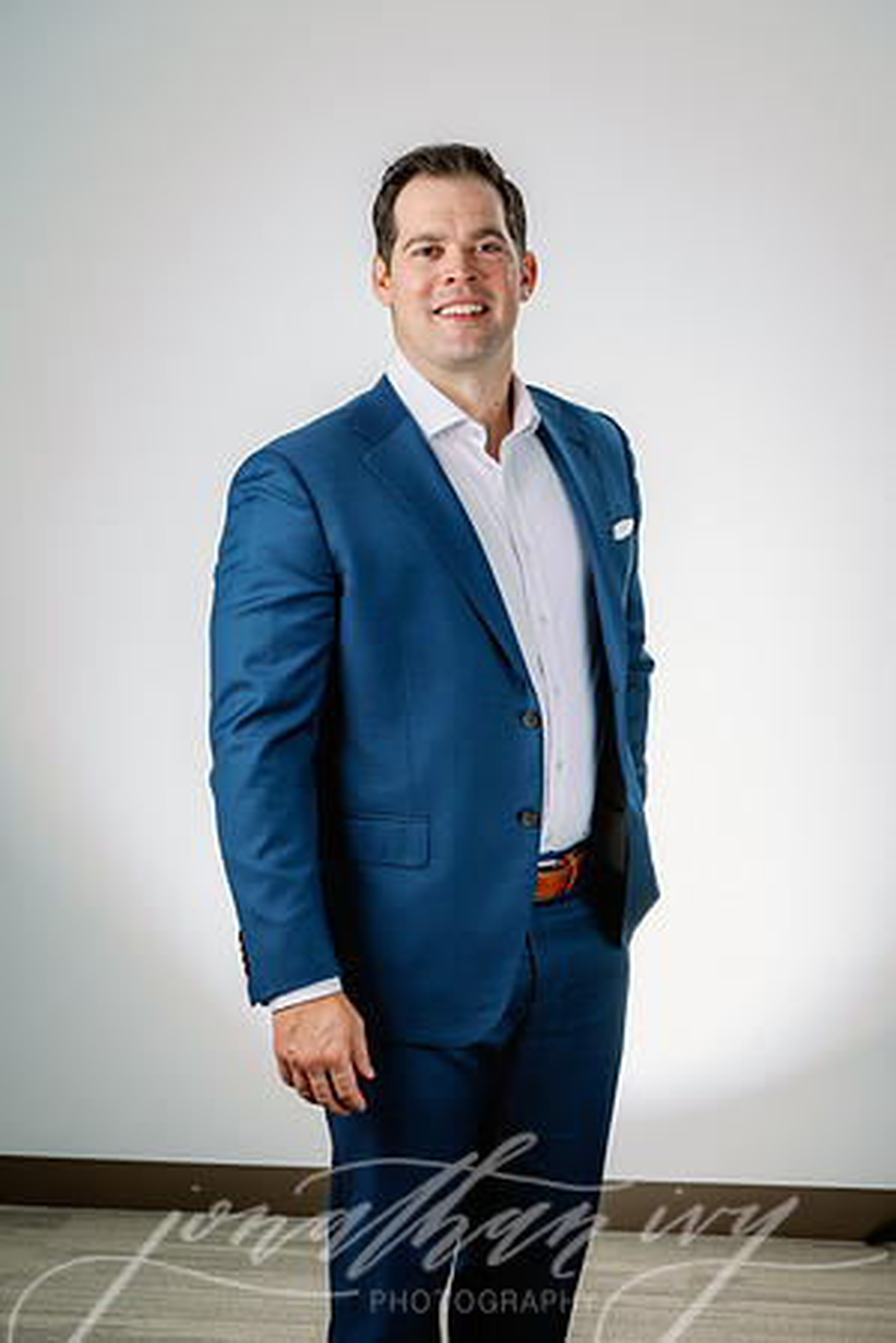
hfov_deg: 21.6
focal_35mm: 63
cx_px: 448
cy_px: 672
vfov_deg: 31.9
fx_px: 2352
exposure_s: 1/160
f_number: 8
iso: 125
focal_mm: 63
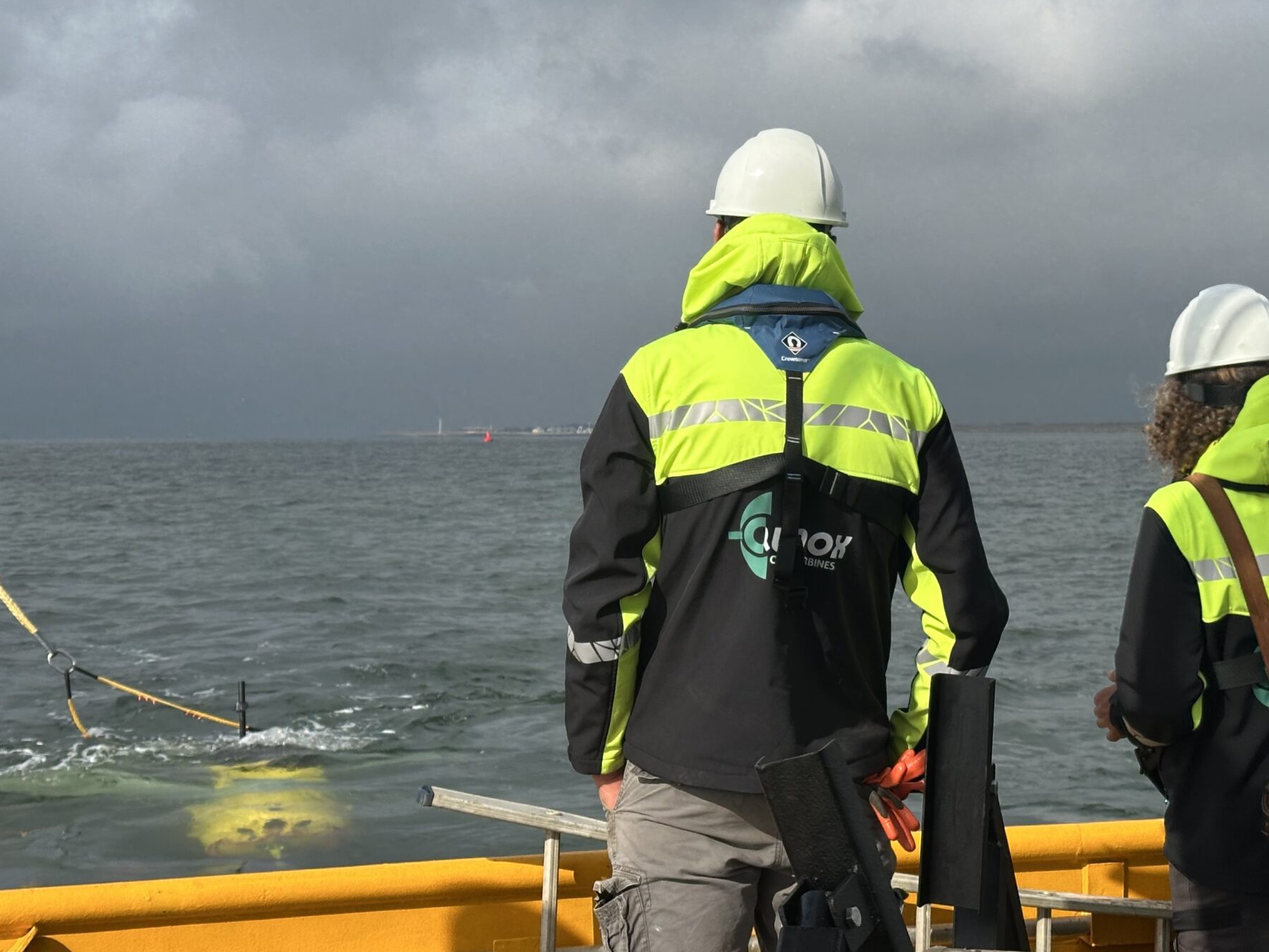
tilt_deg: +2.3
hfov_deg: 28.1
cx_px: 760
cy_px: 358
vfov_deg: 21.3
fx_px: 2530
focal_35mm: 69
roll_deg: +0.5
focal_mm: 6.86
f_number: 1.78
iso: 64
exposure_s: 1/4785
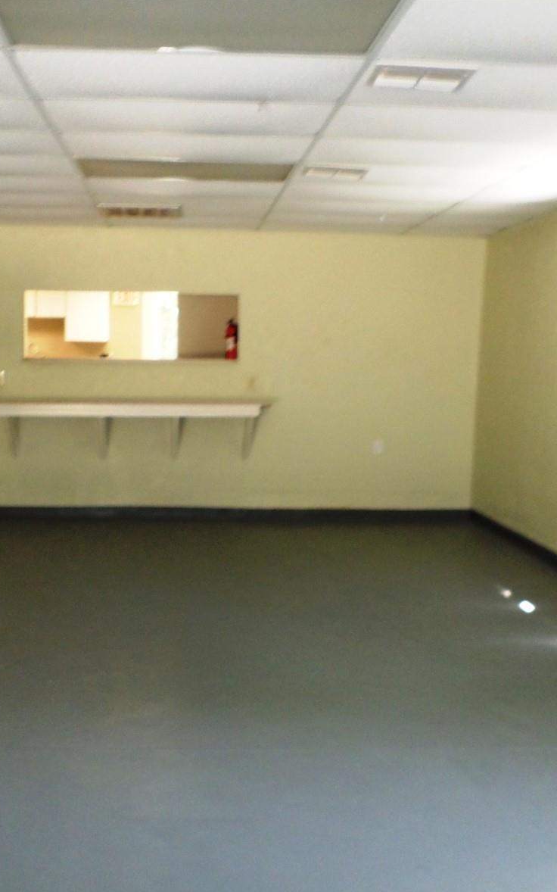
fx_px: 875
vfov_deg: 54.0
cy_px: 451
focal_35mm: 36
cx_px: 242
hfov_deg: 35.3
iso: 240
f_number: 2.5
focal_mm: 4.5
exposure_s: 1/30
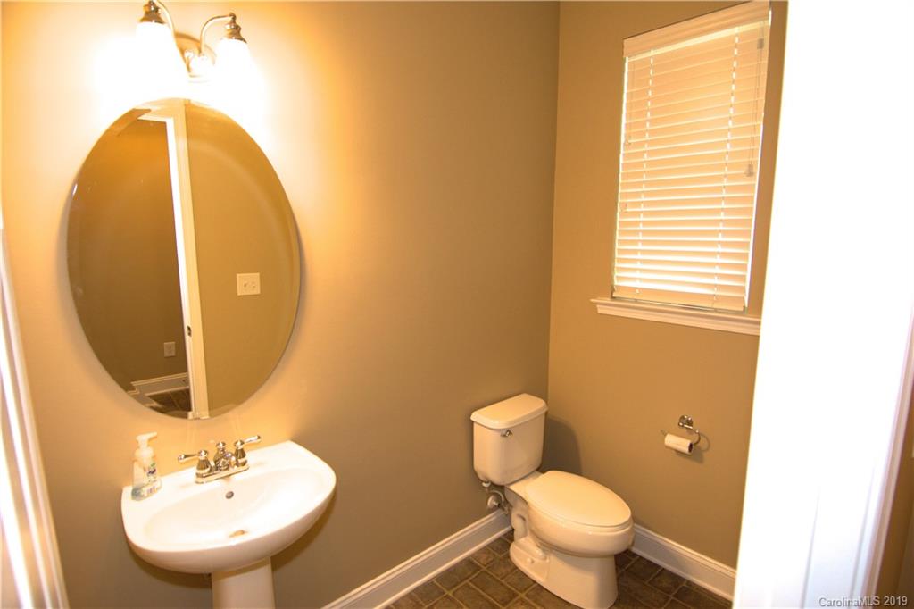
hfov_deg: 90.0
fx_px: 457
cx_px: 457
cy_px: 304
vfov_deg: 67.3
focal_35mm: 18
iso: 200
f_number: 4
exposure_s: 1/60
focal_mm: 12
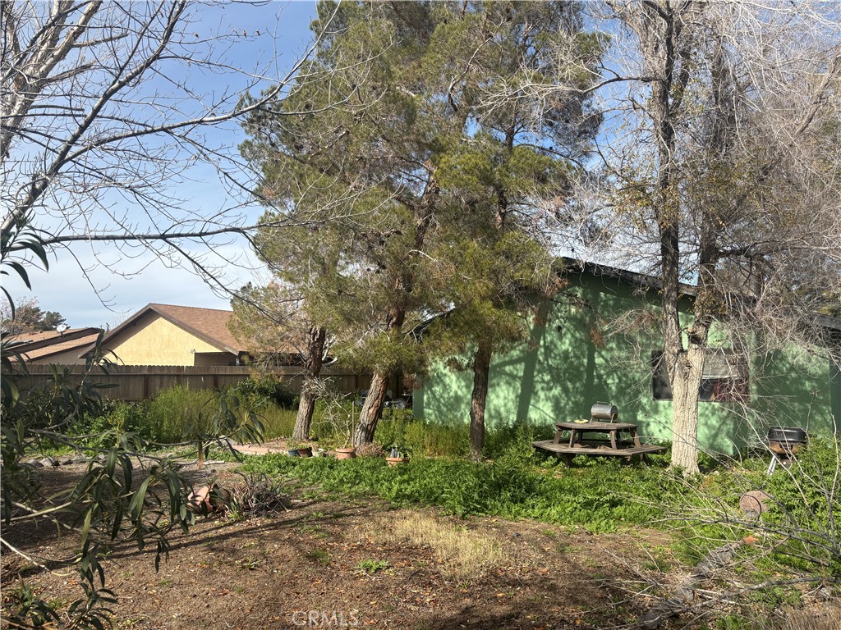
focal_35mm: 26
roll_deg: -0.2
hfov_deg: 67.3
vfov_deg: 53.1
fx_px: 632
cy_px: 315
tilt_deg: +5.0
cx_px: 420
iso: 50
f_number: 1.6
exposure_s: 1/2571
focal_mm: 5.96
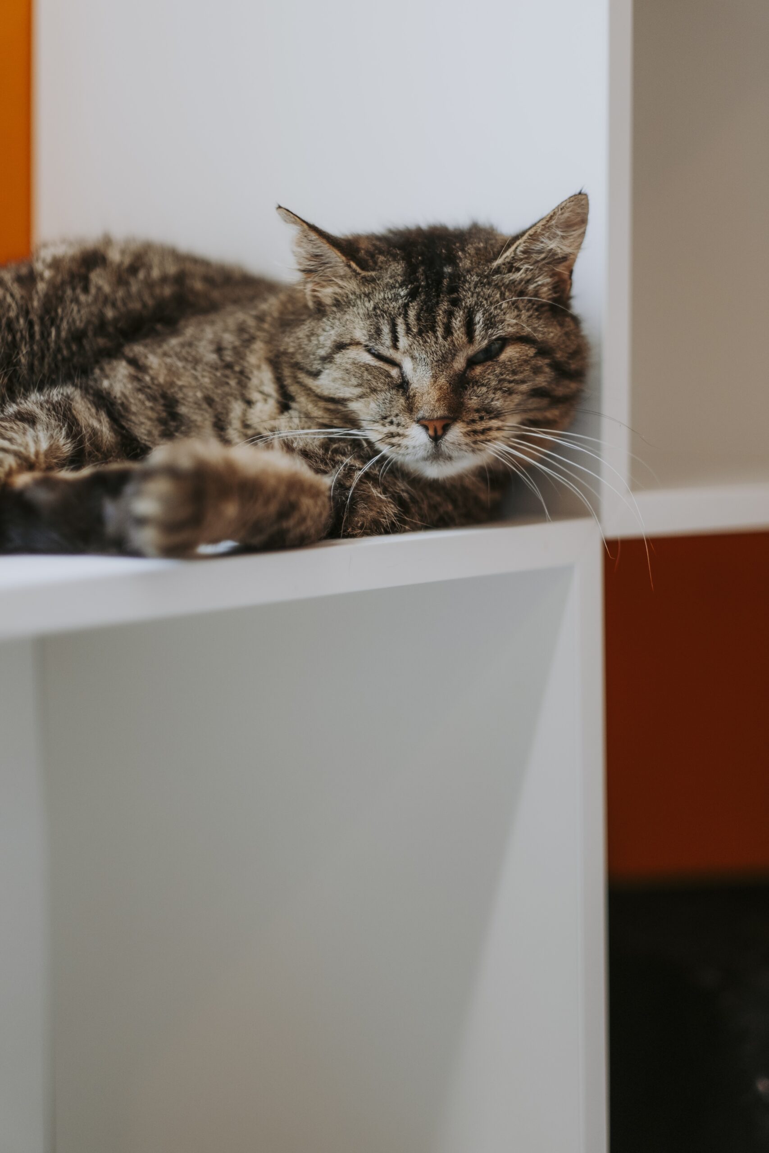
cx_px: 384
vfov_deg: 24.2
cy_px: 576
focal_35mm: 84
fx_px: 2691
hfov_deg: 16.3
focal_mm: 56
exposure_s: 1/200
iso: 400
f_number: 1.2
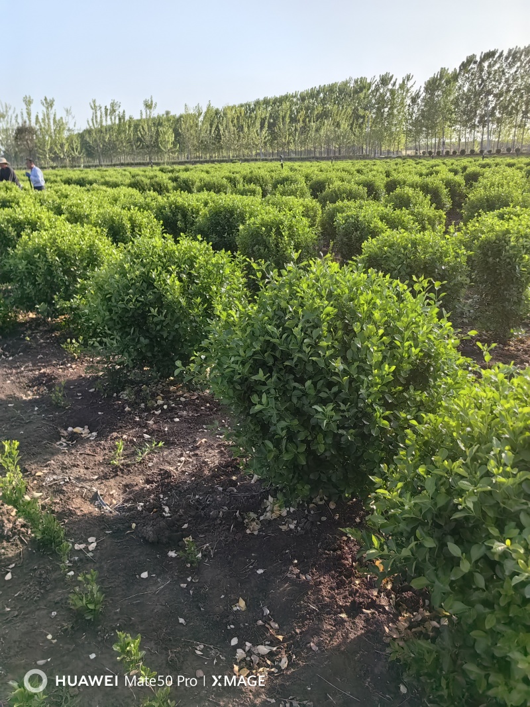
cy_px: 354
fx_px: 551
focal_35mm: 27
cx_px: 265
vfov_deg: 65.3
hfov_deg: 51.3
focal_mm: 5.75
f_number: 2
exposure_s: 1/3257
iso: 50
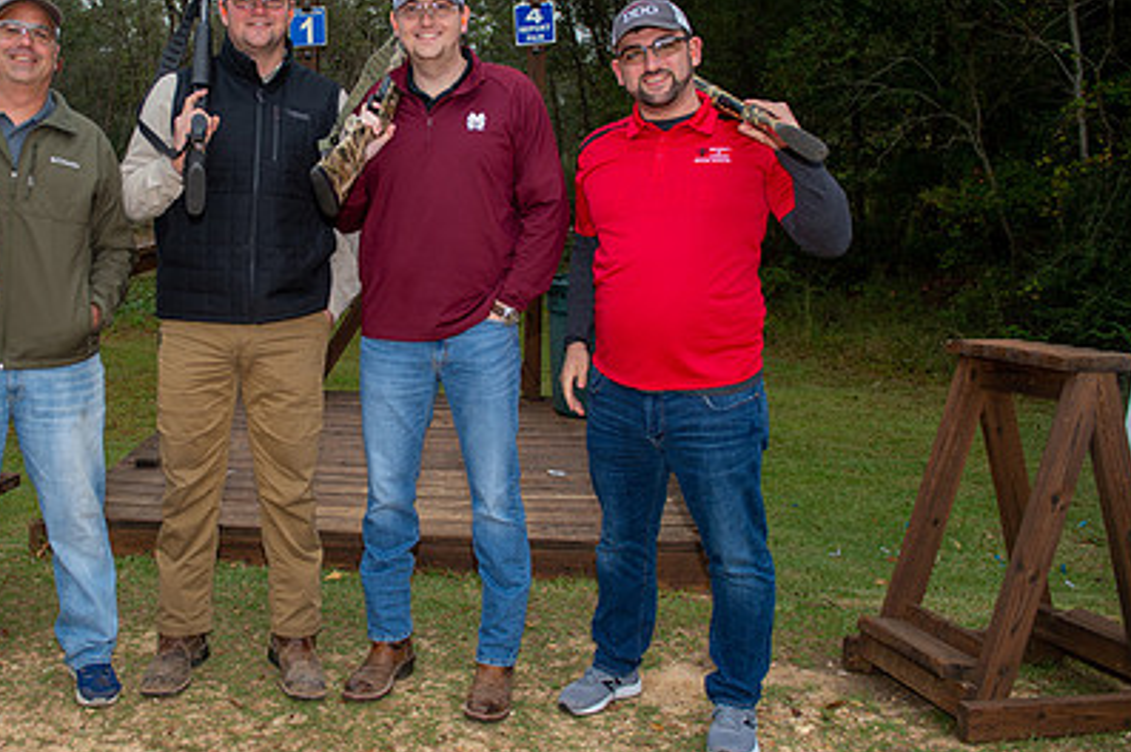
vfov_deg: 34.8
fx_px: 1193
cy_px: 271
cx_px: 350
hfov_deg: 49.6
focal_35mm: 38
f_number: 4
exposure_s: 1/320
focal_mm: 26
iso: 400
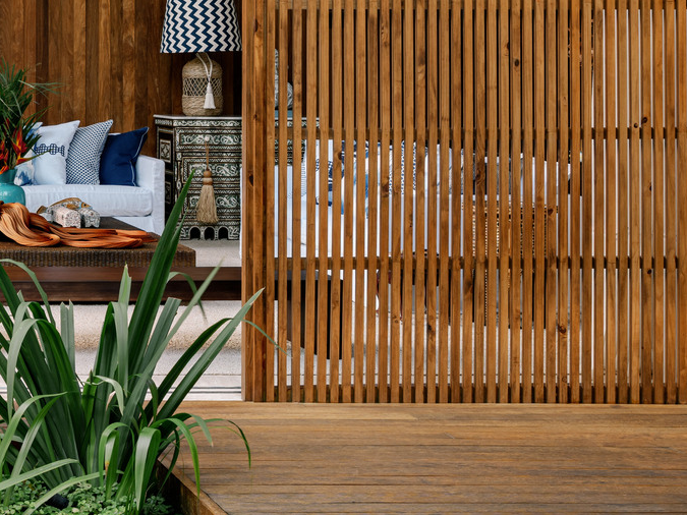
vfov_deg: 17.5
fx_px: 1647
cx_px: -280
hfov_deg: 20.8
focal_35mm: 83
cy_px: 54
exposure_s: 1/6
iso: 200
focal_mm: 35
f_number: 9
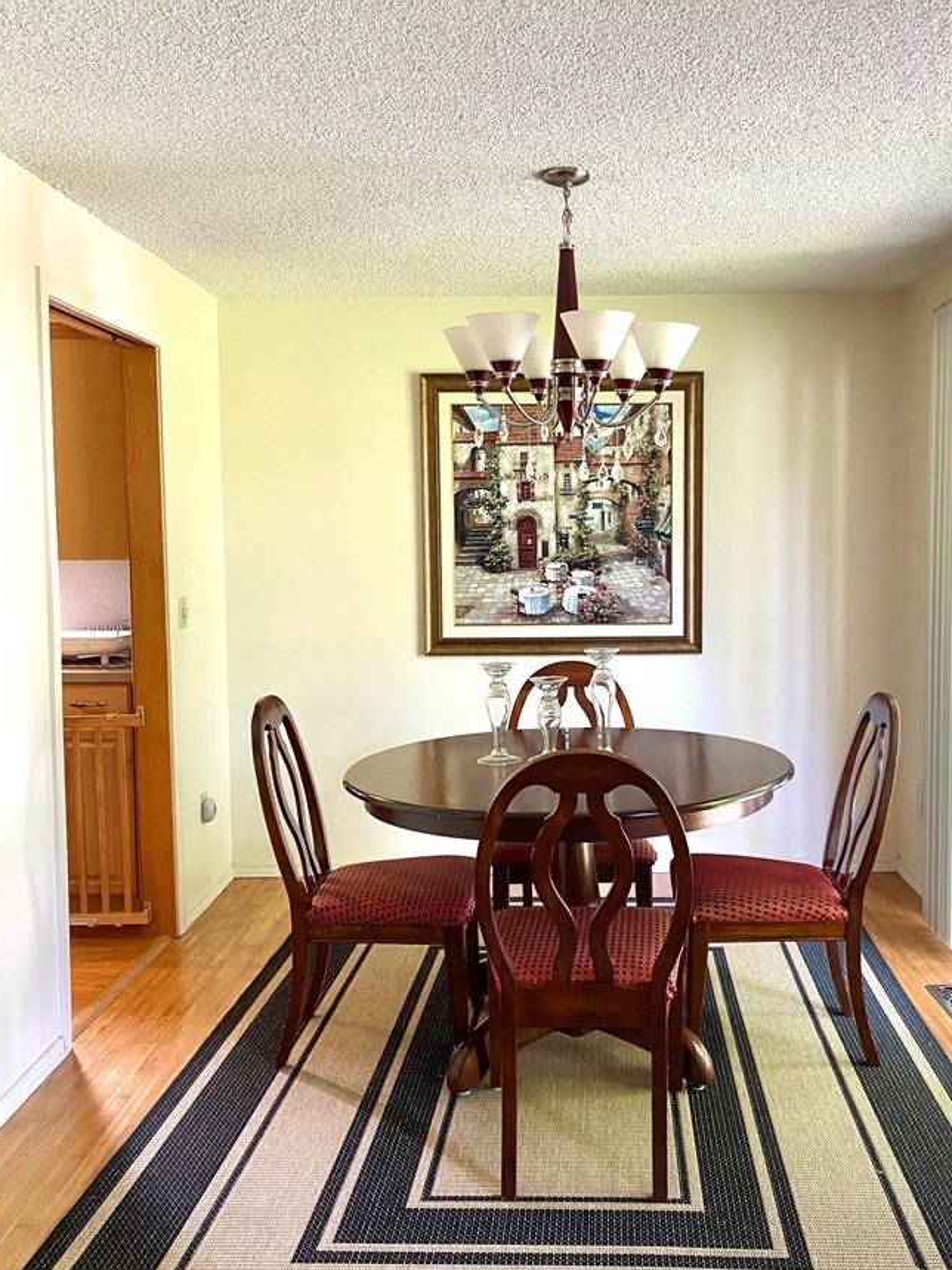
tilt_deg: -3.6
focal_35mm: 31
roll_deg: +0.3
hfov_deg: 45.3
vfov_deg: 58.4
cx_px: 548
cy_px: 637
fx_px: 1137
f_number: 1.8
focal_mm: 4.25
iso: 160
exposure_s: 1/60
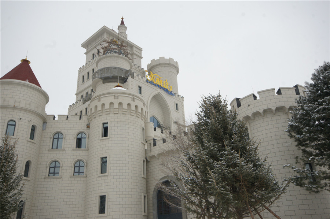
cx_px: 165
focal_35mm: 30
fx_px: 275
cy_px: 110
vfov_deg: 43.5
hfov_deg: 62.0
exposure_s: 1/125
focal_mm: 20
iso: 200
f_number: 11
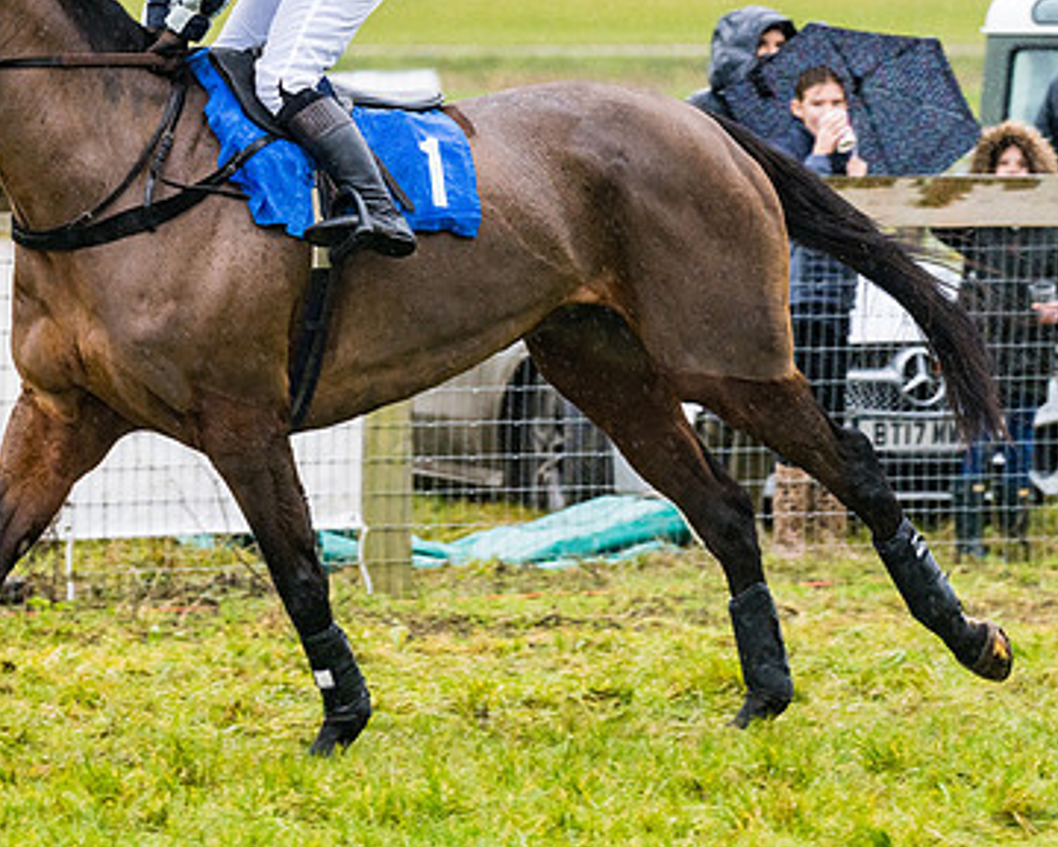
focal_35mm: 256
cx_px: 93
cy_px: 233
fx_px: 8016
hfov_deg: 7.5
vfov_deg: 6.0
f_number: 4
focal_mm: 135
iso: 1600
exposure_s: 1/800
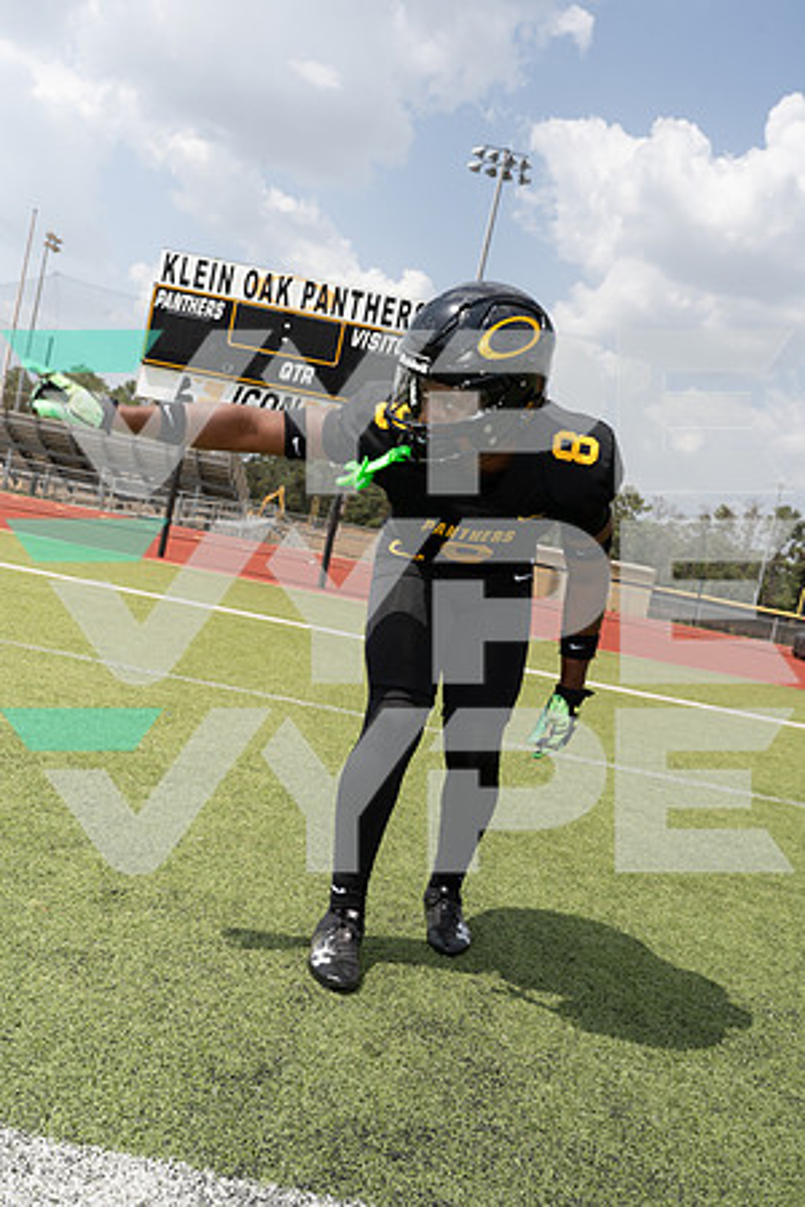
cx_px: 402
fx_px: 1140
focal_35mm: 34
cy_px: 604
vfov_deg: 55.8
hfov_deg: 38.9
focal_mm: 34
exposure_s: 1/250
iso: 160
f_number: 11
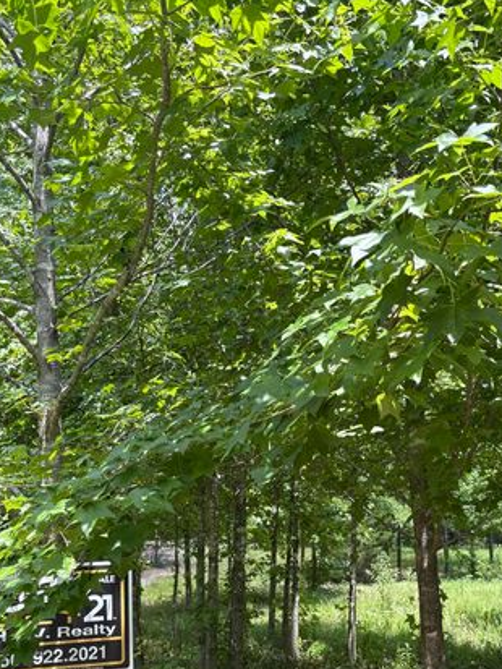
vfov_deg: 44.1
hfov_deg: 33.7
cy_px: 448
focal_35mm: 42
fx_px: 812
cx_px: 371
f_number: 1.6
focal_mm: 5.96
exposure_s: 1/441
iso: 50
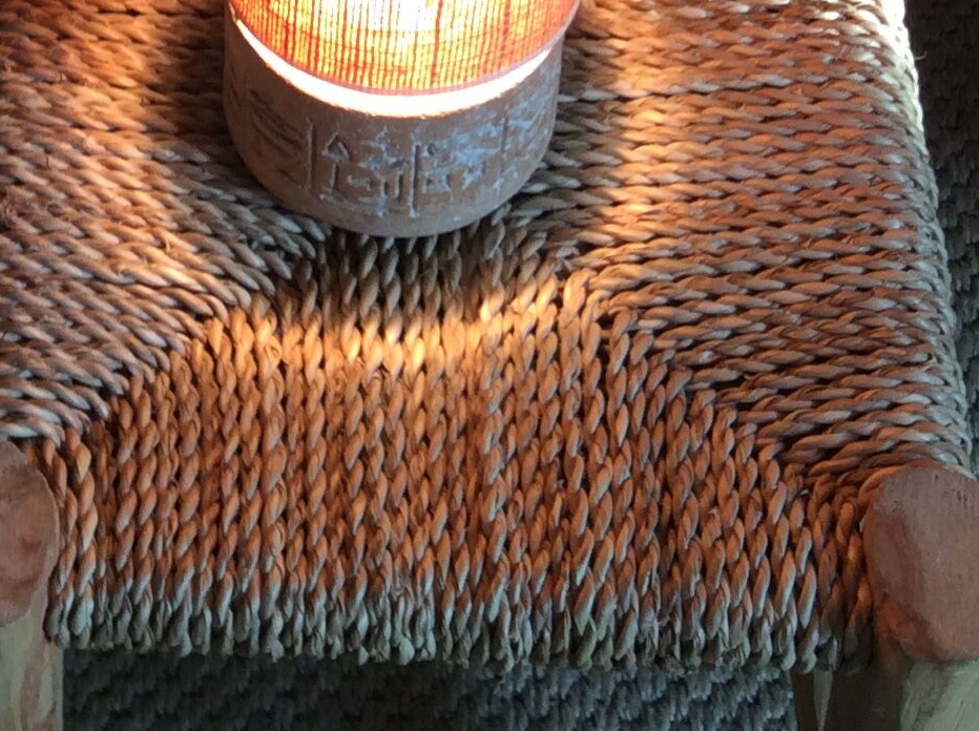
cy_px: -172
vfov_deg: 15.8
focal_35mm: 89
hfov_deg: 21.9
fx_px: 2513
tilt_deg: -50.6
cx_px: 250
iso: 40
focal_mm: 3.3
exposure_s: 1/25
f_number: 2.4
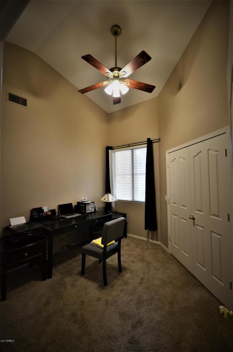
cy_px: 176
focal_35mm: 15
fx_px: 146
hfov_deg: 77.1
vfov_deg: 100.5
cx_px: 116
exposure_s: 1/30
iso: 500
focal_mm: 10
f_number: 4
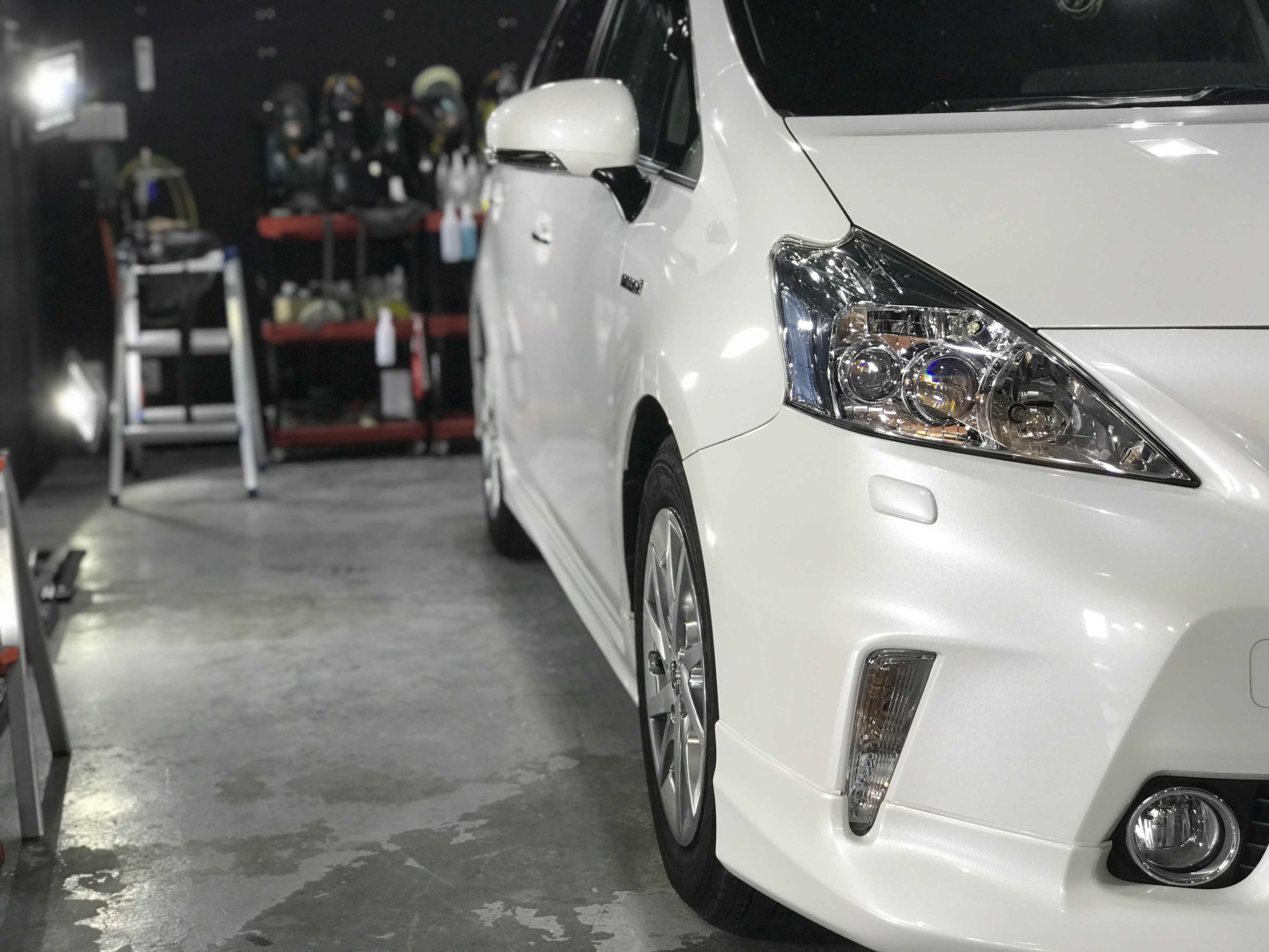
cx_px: 634
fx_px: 2090
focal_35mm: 57
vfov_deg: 25.7
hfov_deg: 33.8
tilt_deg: -7.5
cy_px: 476
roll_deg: +2.1
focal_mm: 6.6
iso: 64
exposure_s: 1/60
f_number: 2.8
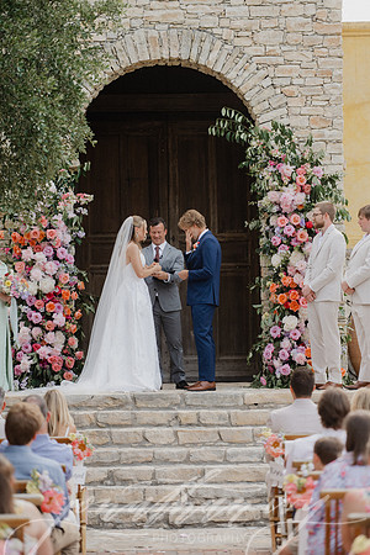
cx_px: 185
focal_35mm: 135
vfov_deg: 15.2
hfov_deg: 10.2
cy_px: 278
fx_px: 2081
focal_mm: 135
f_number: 2.8
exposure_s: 1/1000
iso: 360
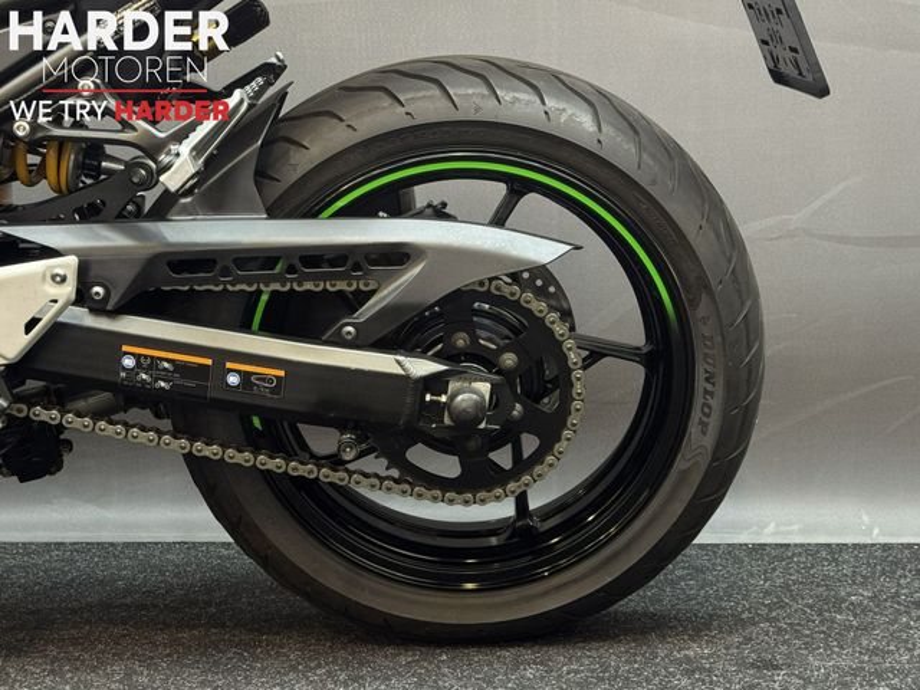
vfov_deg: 30.3
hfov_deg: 39.7
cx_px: 460
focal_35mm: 48
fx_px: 1276
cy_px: 345
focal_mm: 6.76
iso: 320
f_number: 1.78
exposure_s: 1/33
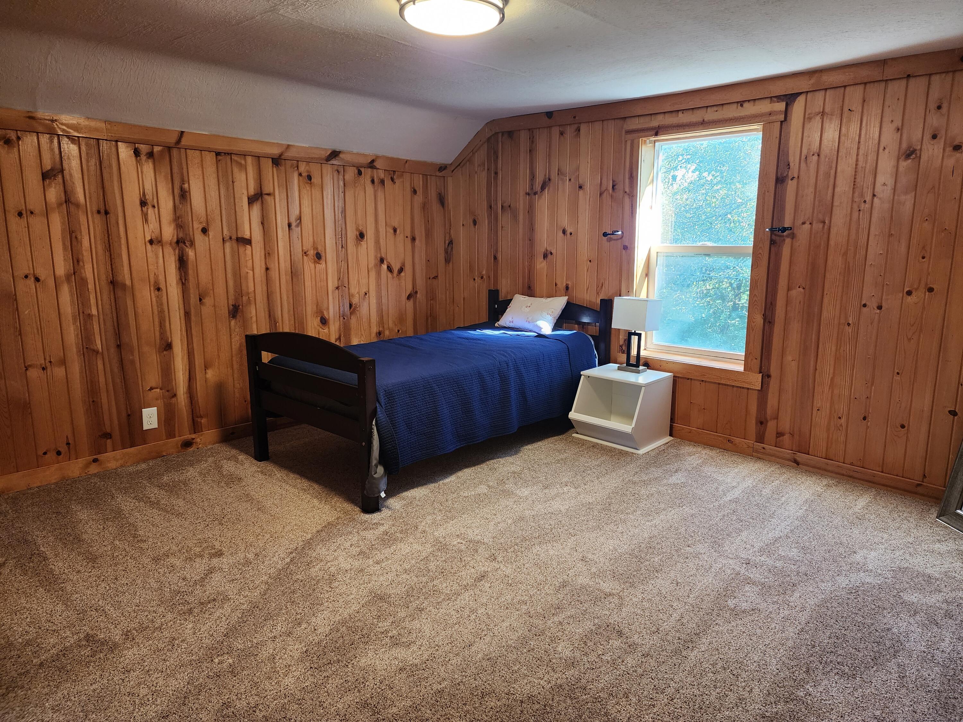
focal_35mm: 23
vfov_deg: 58.9
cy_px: 361
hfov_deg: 73.9
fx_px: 640
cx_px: 482
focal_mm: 6.4
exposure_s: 1/120
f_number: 1.8
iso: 320
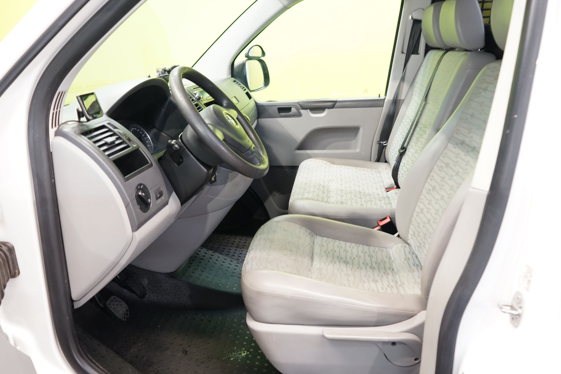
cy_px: 187
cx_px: 280
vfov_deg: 43.6
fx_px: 467
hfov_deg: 61.9
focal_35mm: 30
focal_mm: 30
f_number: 4
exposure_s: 1/30
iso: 1250
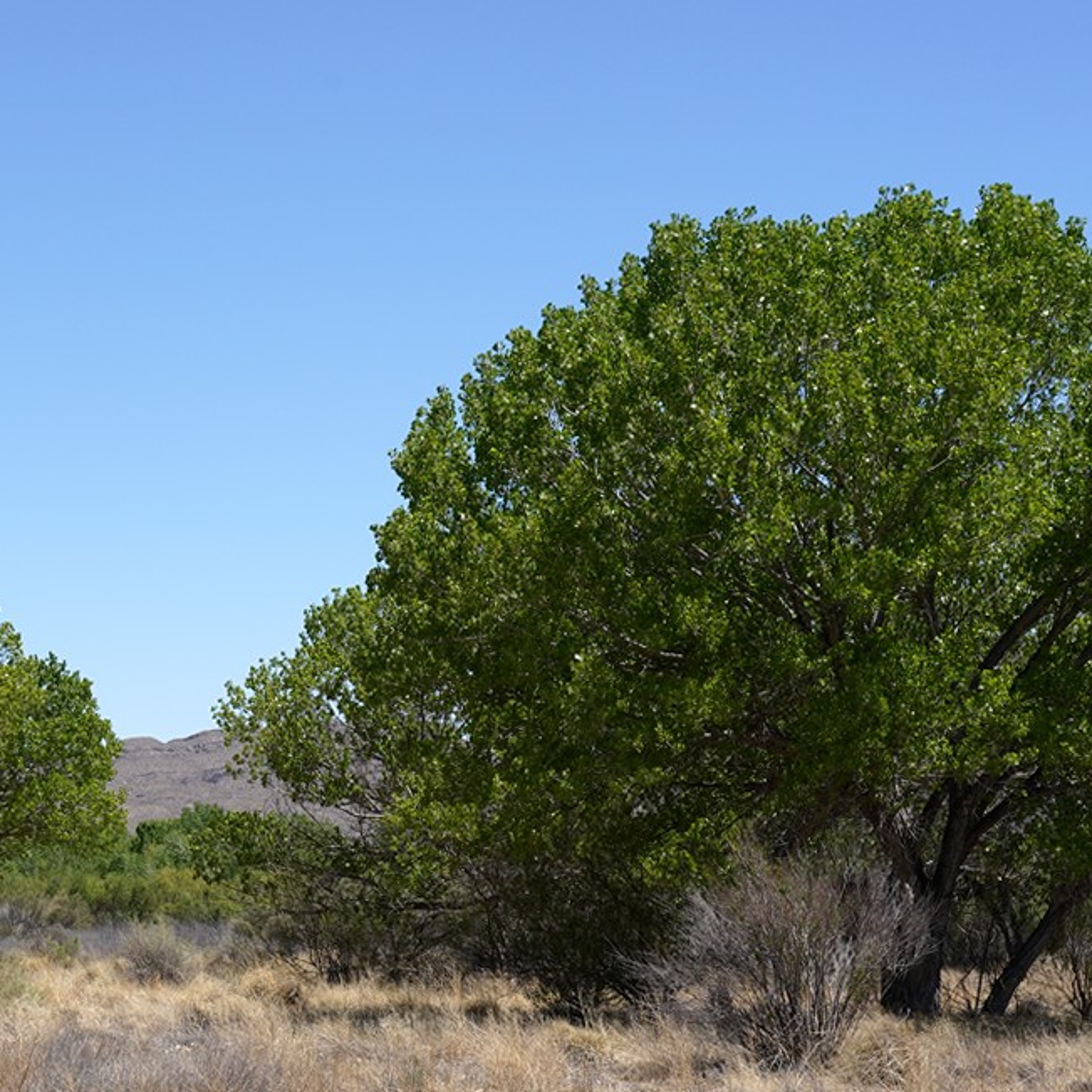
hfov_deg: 18.2
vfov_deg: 18.2
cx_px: 87
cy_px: 1003
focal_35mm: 94
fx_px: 3355
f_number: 16
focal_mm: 36
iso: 100
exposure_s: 1/100
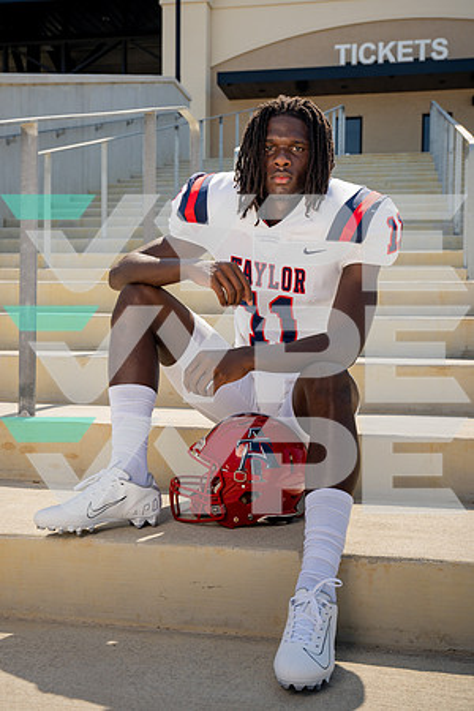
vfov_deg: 44.5
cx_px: 237
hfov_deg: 30.5
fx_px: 869
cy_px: 356
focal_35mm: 44
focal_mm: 44
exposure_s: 1/320
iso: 100
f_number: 7.1
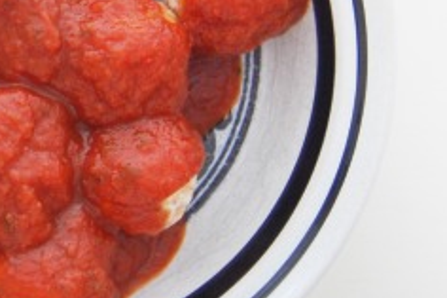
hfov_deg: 18.8
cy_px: 61
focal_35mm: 107
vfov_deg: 12.7
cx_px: 57
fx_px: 1328
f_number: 4.2
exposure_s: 1/40
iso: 400
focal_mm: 28
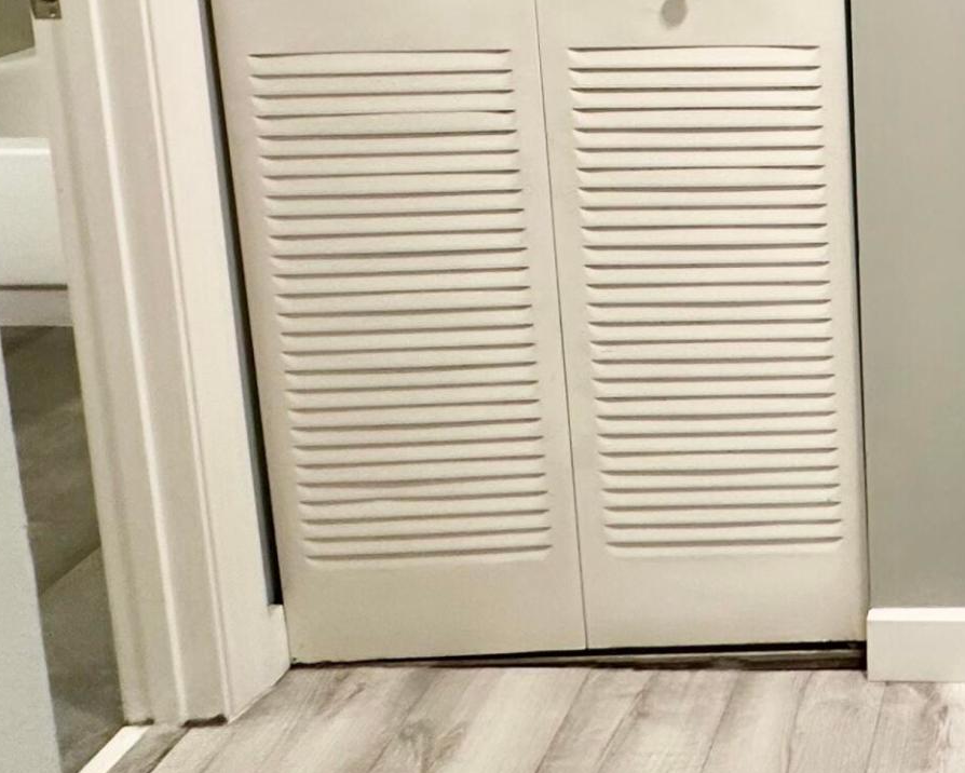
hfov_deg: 33.9
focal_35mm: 44
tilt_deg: -7.8
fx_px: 1257
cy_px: -121
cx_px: 1160
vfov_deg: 29.9
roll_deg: -1.0
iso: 200
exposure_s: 1/60
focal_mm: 2.22
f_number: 2.2
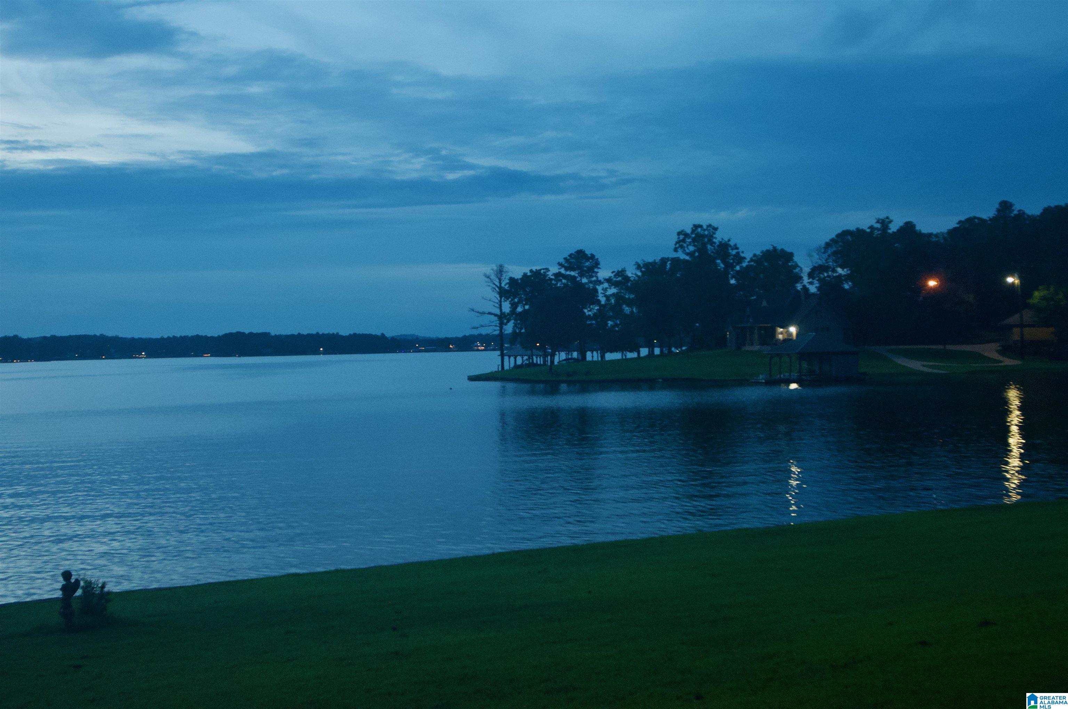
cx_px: 534
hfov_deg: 37.9
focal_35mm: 52
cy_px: 354
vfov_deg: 25.7
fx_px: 1556
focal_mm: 35
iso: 1600
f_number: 4
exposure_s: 1/10
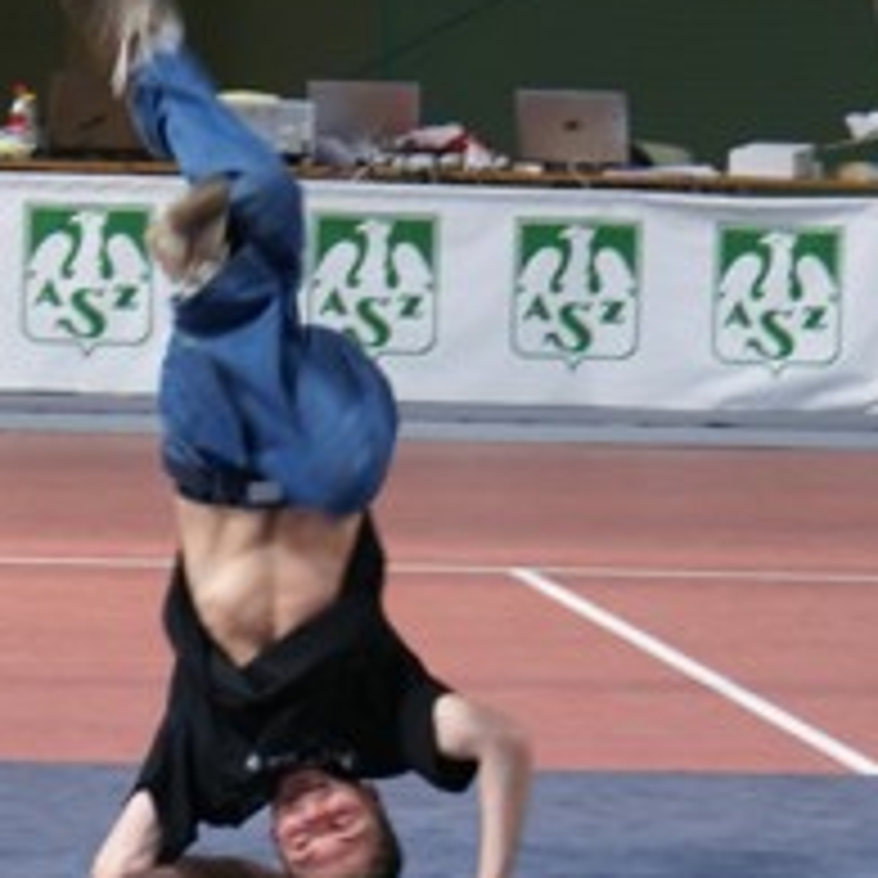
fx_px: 9183
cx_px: 243
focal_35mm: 320
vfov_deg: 5.5
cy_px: 630
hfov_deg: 5.5
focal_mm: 70
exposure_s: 1/30
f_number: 5.6
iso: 200
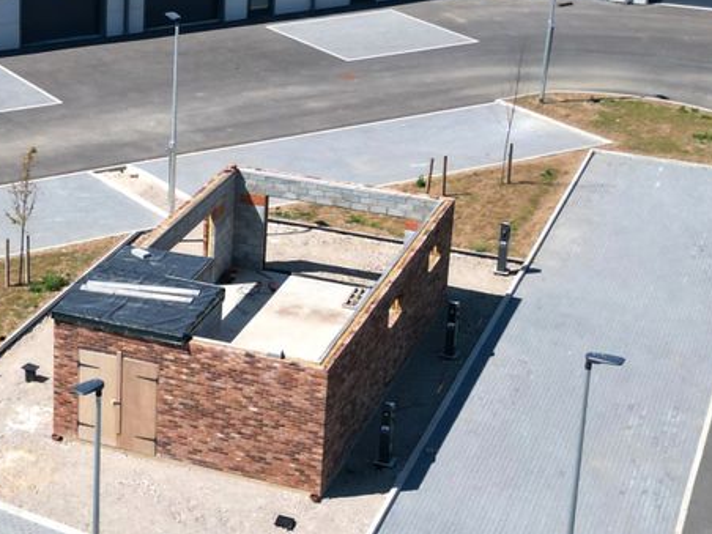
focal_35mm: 59
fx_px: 1214
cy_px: 182
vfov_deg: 24.7
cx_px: 69
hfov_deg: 31.2
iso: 160
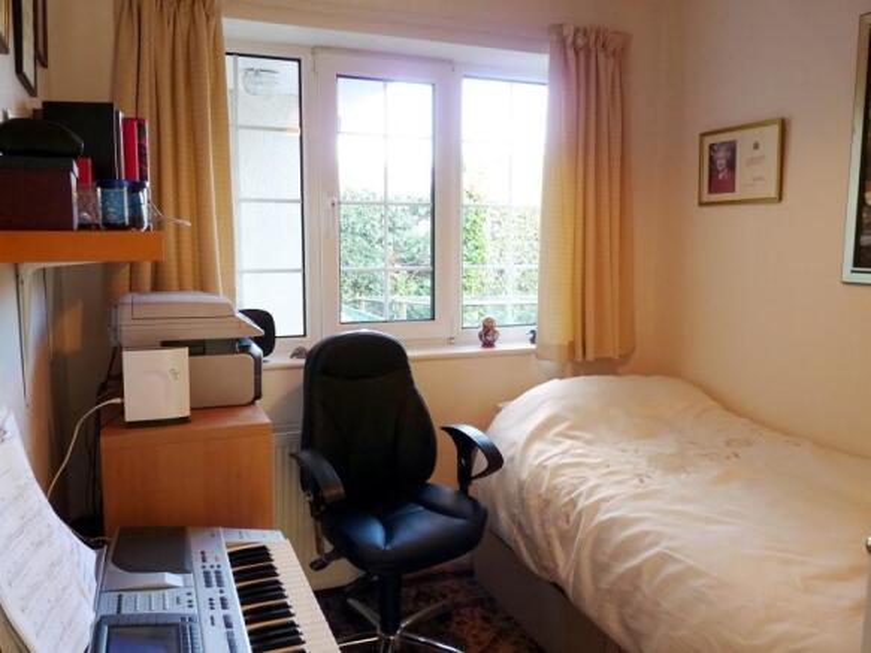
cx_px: 436
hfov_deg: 65.3
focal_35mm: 27
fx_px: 679
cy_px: 326
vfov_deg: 51.3
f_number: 2.8
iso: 250
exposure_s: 1/30
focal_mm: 4.8
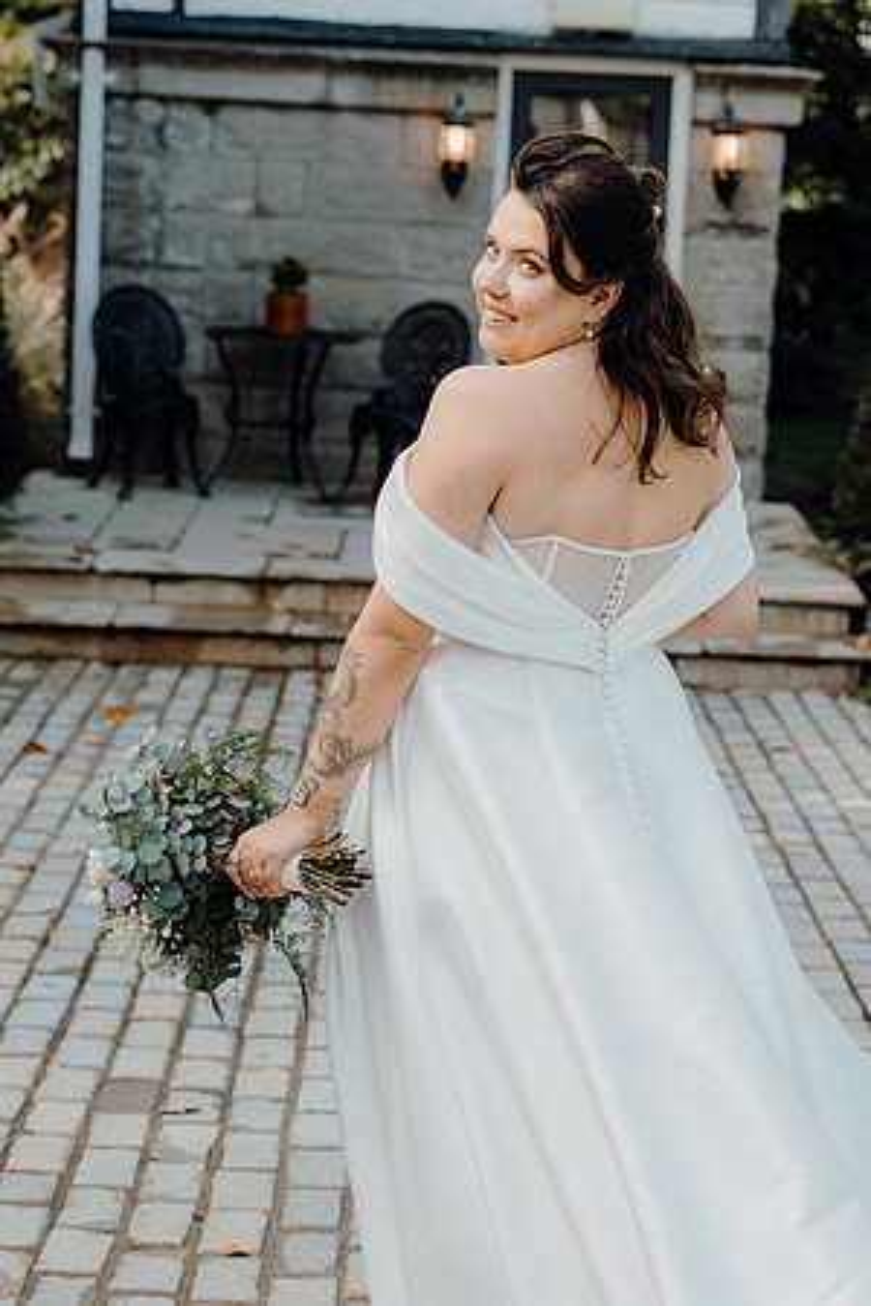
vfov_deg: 23.4
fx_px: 3157
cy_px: 653
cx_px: 436
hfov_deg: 15.7
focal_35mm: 87
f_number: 3.5
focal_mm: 58
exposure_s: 1/250
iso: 125
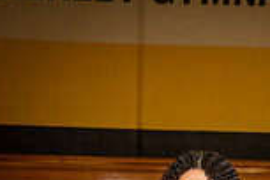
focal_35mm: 162
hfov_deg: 12.6
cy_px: 390
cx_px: 201
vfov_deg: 8.0
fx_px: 1215
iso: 800
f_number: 7.1
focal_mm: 55
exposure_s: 1/320
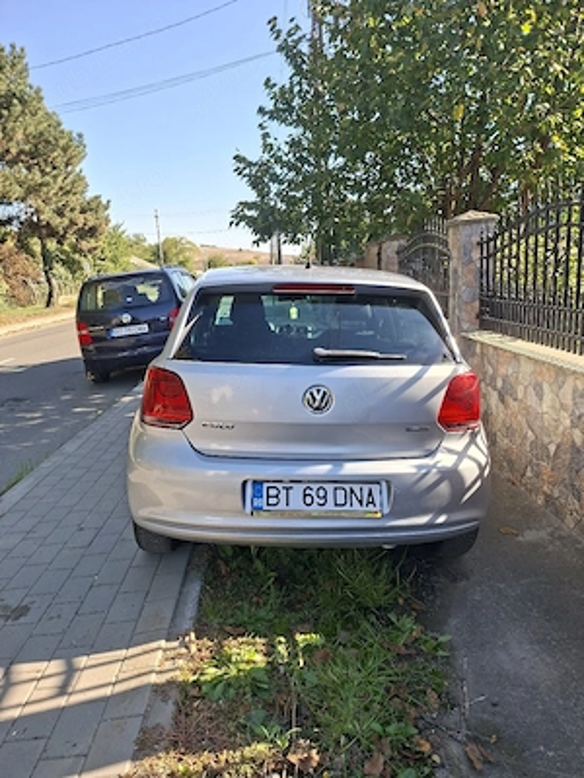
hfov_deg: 58.9
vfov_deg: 73.9
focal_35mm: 23
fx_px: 517
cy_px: 389
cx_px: 292
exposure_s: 1/769
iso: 50
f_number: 1.8
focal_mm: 5.54
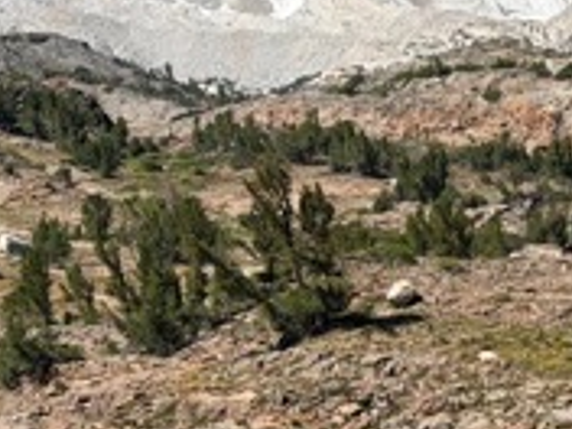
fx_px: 2892
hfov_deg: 10.6
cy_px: 318
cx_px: 1020
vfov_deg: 8.5
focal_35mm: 175
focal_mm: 6.76
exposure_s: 1/4587
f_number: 1.78
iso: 64
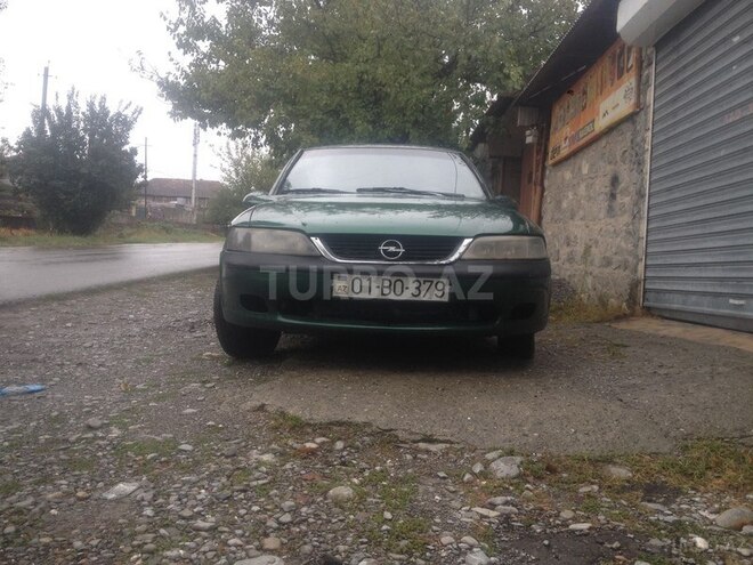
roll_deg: -0.8
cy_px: 282
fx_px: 761
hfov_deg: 52.6
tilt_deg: -1.9
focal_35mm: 35
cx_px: 376
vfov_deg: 40.7
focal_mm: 4.28
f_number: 2.4
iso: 50
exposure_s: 1/120
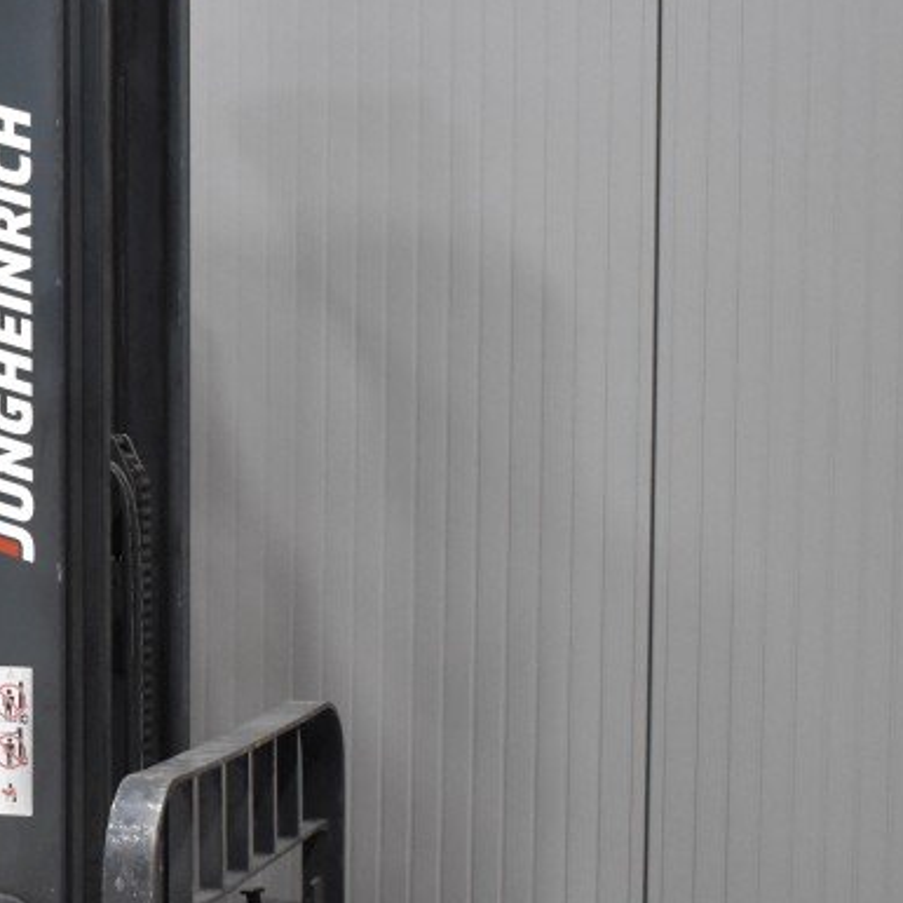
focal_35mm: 107
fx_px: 3168
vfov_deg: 16.2
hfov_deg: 15.5
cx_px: -228
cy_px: 645
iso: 1600
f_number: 5
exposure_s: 1/50
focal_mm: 27
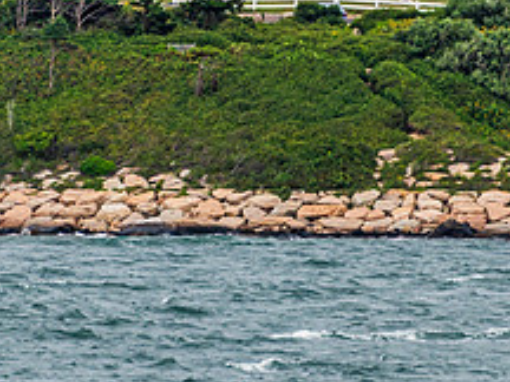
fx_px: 19860
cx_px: 250
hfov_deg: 1.5
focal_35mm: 1348
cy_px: 14
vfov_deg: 1.1
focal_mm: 300
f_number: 8
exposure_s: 1/320
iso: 200
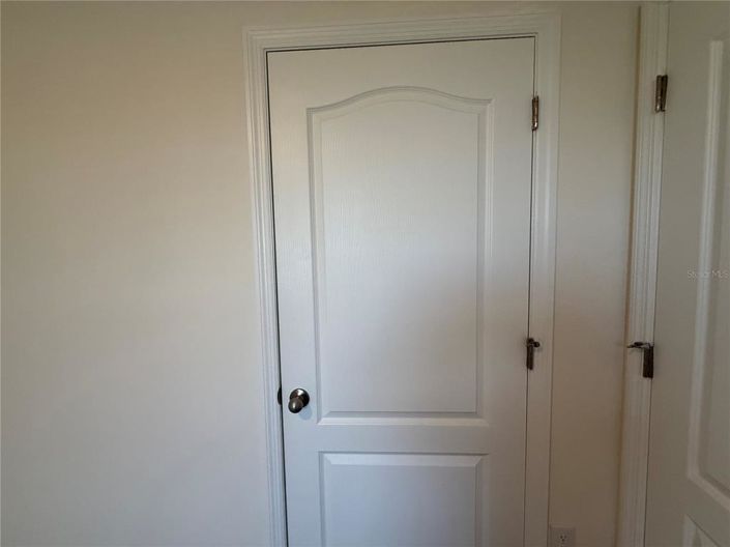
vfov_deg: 85.6
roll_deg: +1.9
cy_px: 274
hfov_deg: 102.1
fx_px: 295
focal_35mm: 14
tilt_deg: -4.2
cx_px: 365
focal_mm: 2.22
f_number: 2.2
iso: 200
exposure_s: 1/120
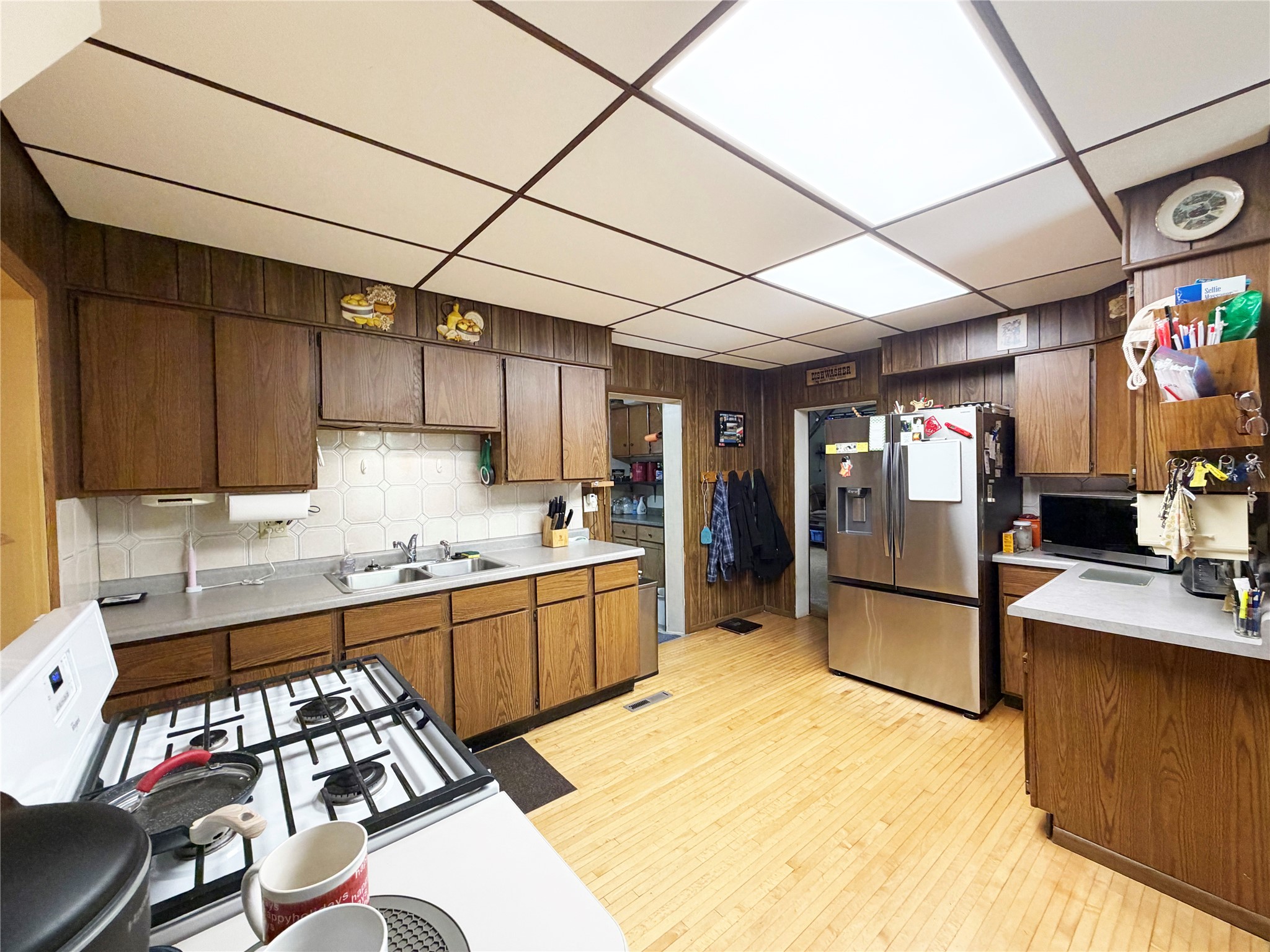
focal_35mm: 14
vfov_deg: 85.7
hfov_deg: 102.1
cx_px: 635
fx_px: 514
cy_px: 476
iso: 200
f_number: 2.2
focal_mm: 2.22
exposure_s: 1/60
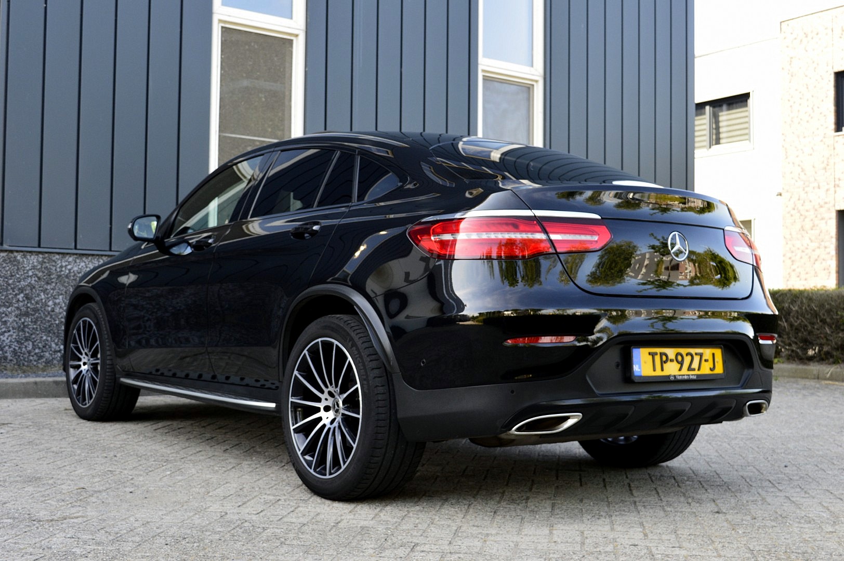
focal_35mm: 45
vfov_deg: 29.8
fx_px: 1054
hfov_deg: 43.6
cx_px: 422
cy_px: 280
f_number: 9
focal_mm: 30
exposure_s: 1/100
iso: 400
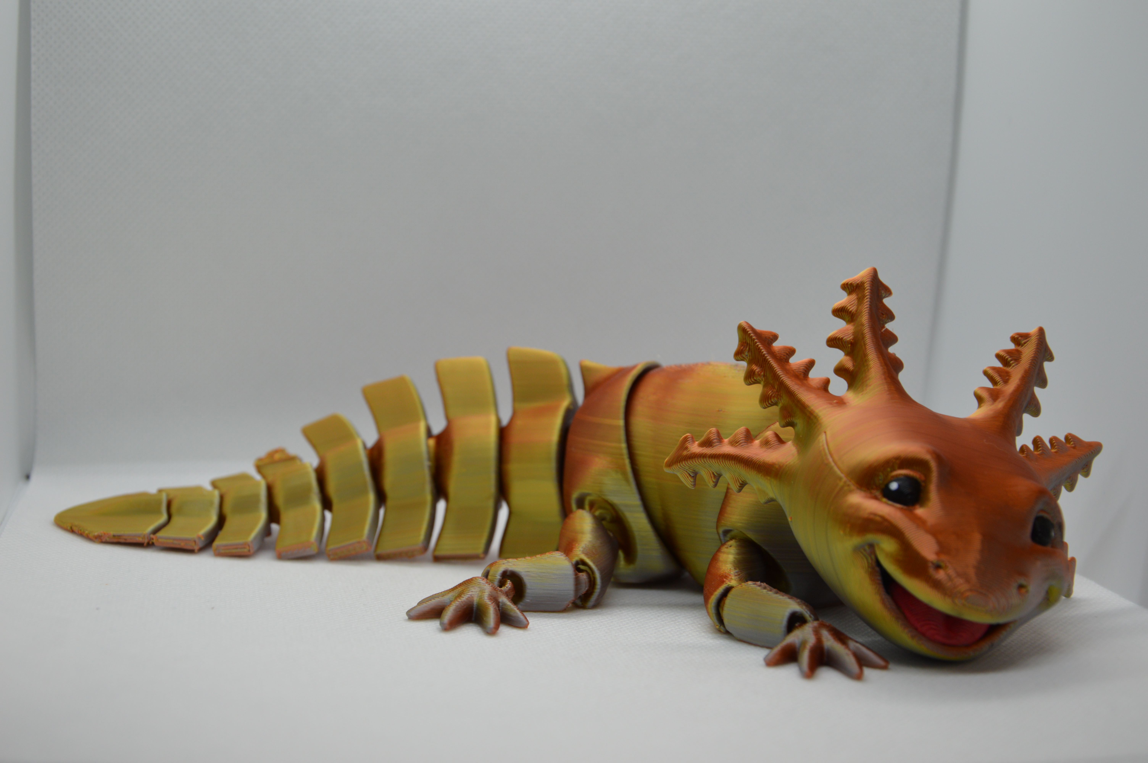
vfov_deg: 21.5
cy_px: 382
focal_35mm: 63
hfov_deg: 31.9
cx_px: 574
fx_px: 2007
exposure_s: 1/125
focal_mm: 42
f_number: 5.6
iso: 220
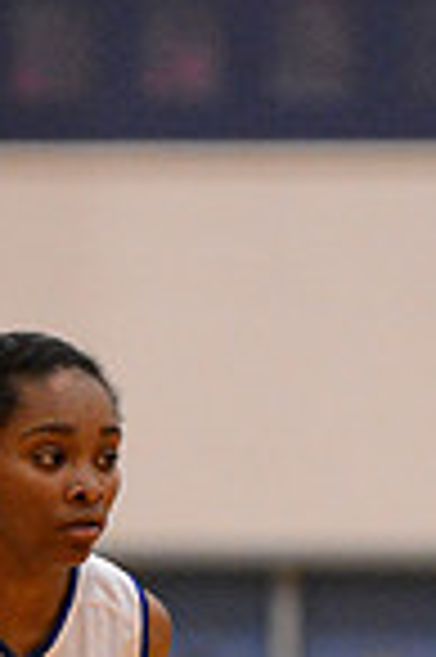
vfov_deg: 3.8
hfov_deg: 2.5
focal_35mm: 539
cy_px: 1008
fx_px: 9814
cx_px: -27
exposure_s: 1/800
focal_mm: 175
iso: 10000
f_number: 2.8
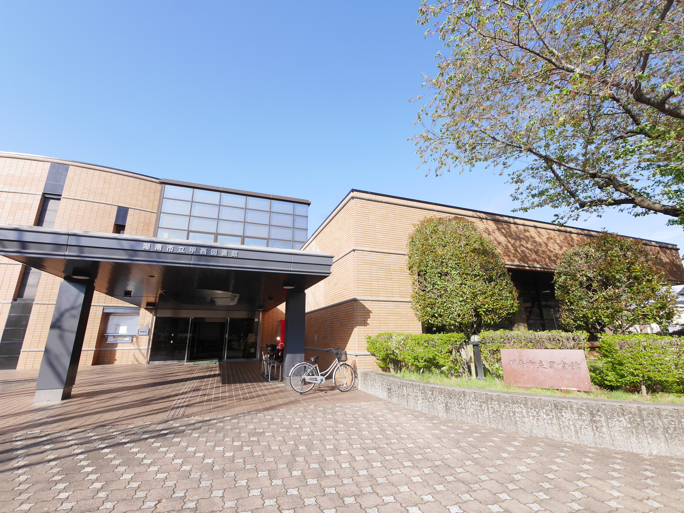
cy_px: 256
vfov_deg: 78.1
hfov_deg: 94.5
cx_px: 342
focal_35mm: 16
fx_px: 316
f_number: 6.3
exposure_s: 1/250
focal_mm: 8
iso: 200
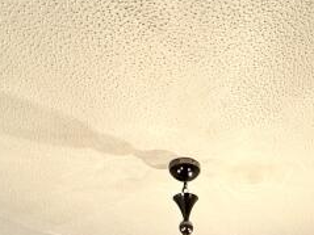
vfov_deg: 17.6
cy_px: 465
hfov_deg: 31.8
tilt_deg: -0.1
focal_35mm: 60
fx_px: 544
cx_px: 219
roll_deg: +1.1
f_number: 2.2
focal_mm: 2.22
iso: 250
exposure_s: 1/100
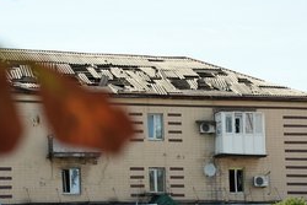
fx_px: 1024
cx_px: 124
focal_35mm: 120
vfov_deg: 11.4
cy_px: 154
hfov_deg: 17.0
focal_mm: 75
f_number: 5.6
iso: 800
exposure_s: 1/2000
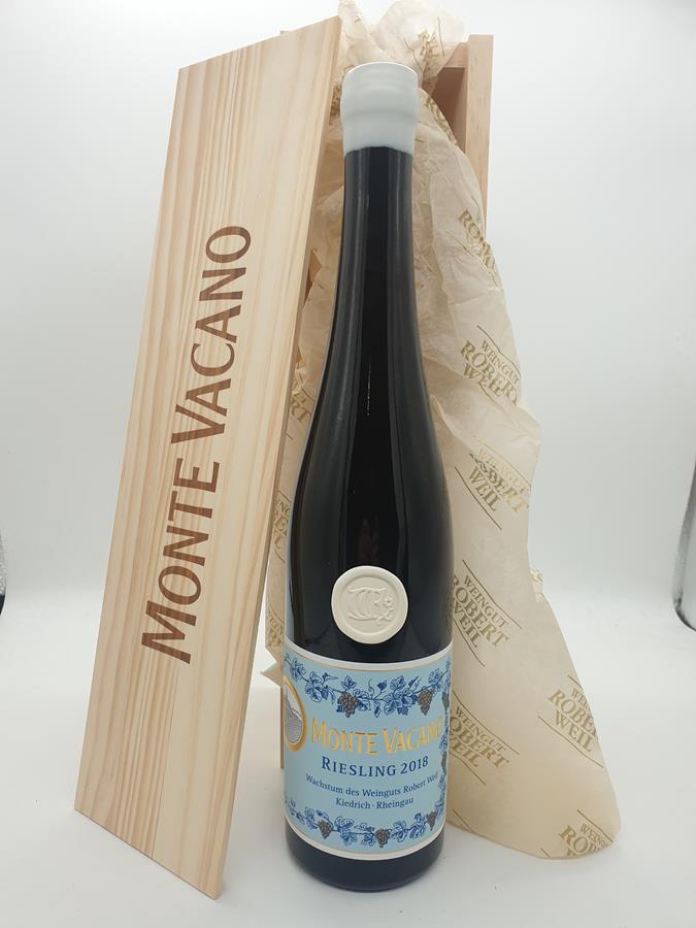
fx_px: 697
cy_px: 464
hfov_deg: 53.1
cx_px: 348
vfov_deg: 67.3
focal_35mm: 26
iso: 50
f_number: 2.4
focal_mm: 4.3
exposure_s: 1/276
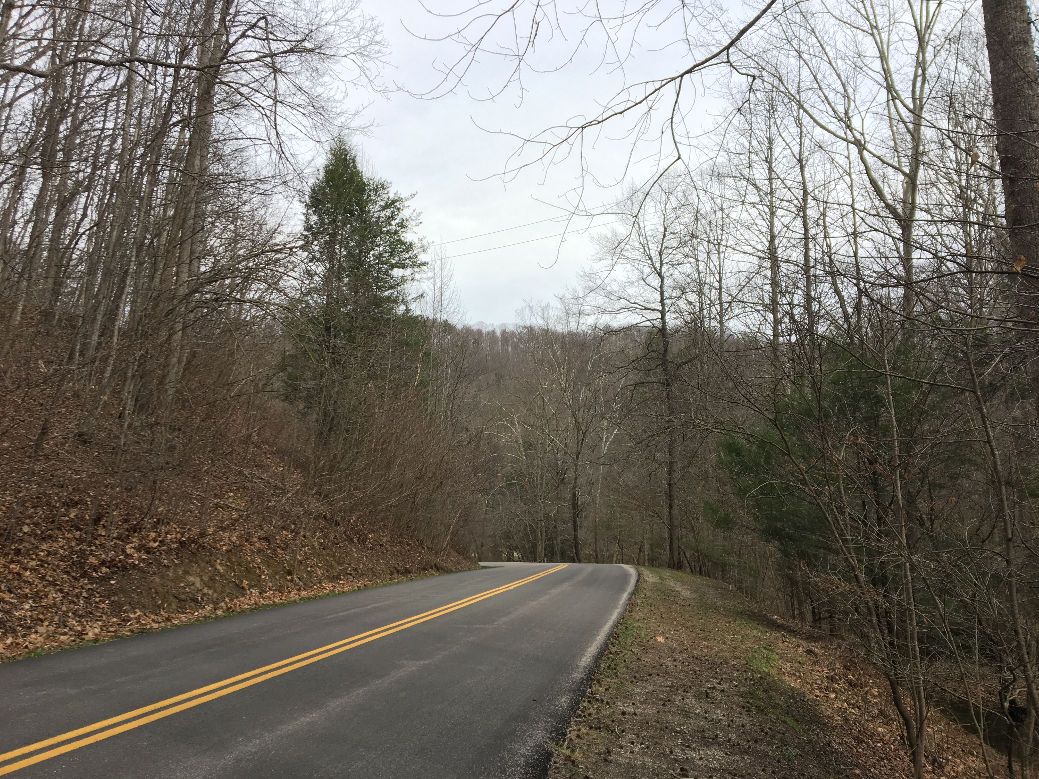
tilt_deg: +9.4
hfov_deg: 61.7
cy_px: 390
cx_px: 520
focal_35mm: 29
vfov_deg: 48.2
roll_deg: -0.4
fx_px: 870
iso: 25
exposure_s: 1/439
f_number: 2.2
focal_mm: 4.15
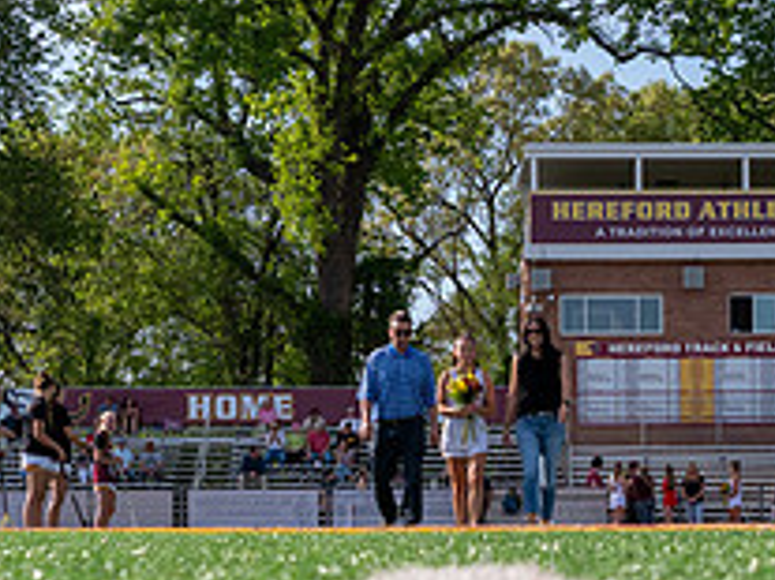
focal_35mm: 112
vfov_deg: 13.0
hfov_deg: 17.5
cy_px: 574
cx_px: 534
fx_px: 2506
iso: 720
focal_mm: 29
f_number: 5.6
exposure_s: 1/2500
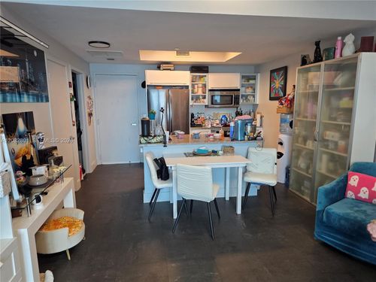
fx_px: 250
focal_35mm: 23
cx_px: 188
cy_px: 141
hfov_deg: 73.9
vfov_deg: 58.9
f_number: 1.7
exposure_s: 1/120
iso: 250
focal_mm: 6.25
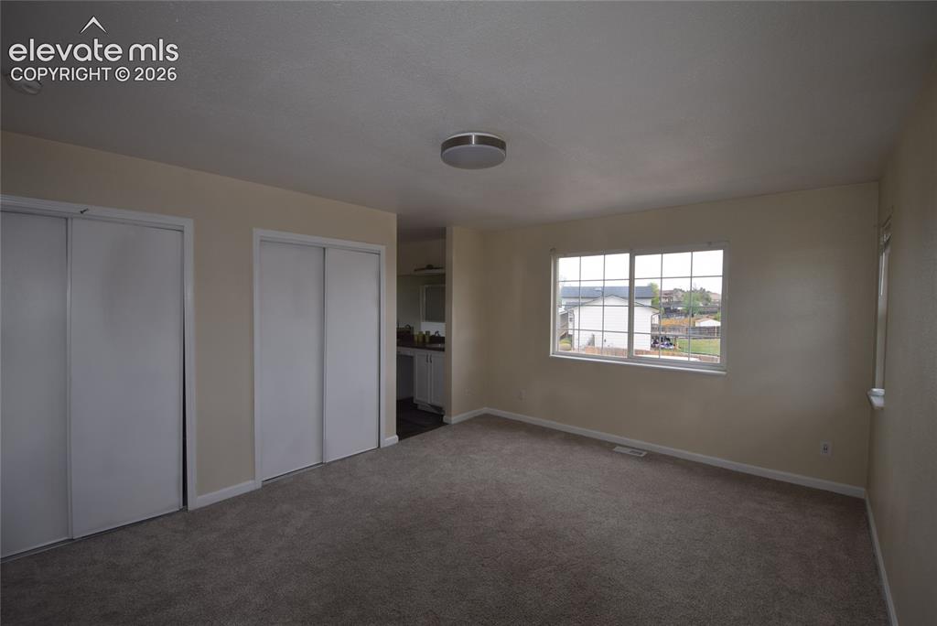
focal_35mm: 15
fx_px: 391
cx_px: 468
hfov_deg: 100.4
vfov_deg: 77.4
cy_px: 313
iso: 140
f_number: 5.6
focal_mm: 10
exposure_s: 1/125
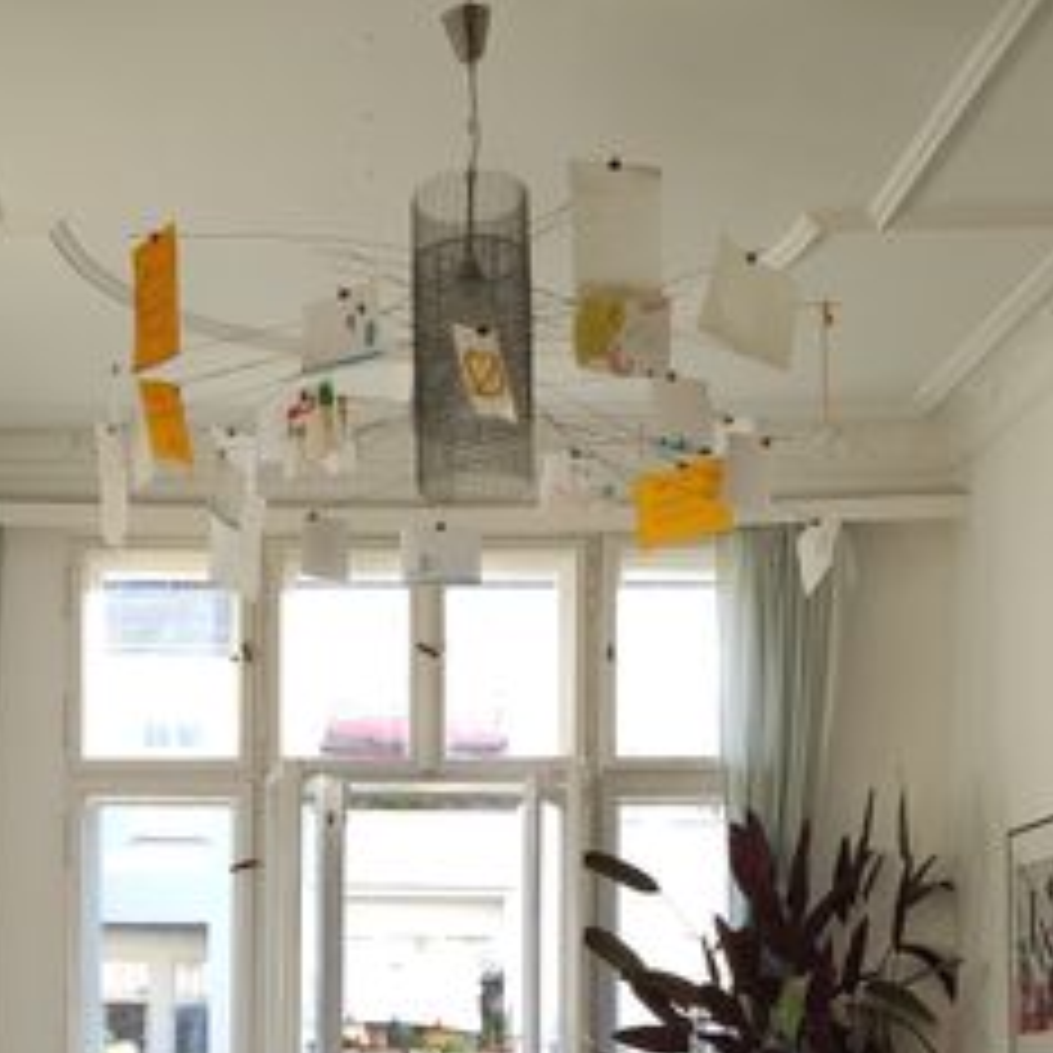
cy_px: 1004
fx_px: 2031
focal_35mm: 59
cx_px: 320
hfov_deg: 28.8
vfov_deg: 27.7
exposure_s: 1/100
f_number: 1.75
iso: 126
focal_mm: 4.77
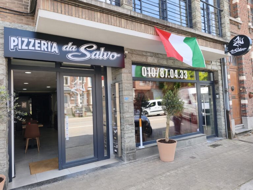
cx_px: 126
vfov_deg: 58.9
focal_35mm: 23
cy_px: 95
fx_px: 168
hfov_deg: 73.9
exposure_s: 1/657
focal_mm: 6.45
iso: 50
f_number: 1.62
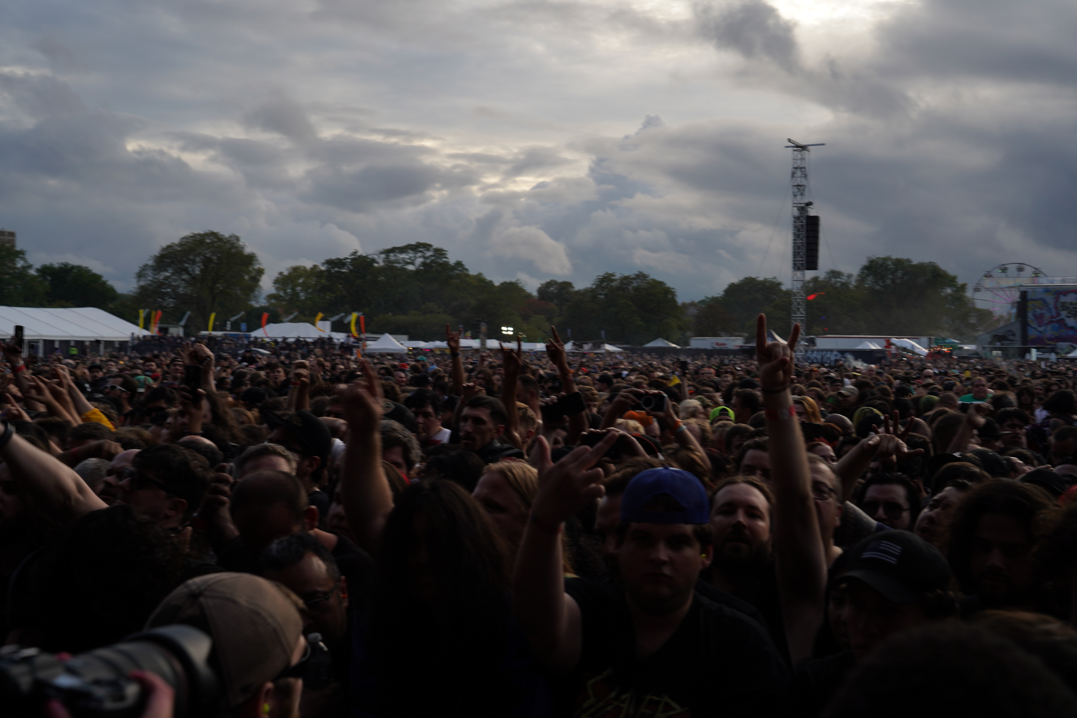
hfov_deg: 45.4
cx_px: 538
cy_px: 359
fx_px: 1286
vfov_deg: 31.2
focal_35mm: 43
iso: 100
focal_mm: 43
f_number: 6.3
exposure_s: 1/160
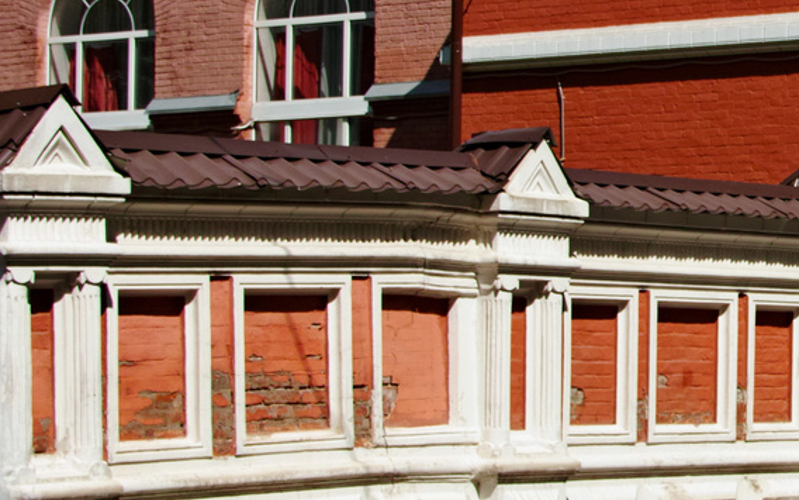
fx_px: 3062
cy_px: 225
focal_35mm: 141
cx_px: 978
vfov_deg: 9.3
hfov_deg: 14.4
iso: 100
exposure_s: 1/640
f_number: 6.3
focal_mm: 29
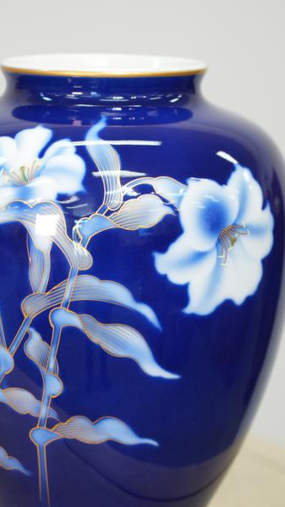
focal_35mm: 198
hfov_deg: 6.1
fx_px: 2658
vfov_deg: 10.9
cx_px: 101
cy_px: 290
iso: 1600
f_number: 4
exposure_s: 1/125
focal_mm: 105
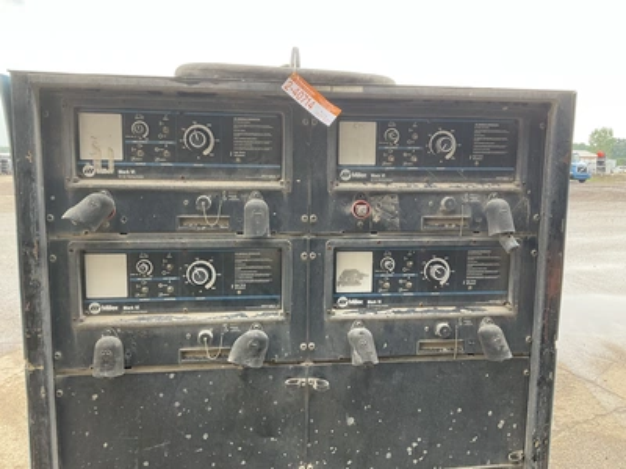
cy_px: 234
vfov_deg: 48.2
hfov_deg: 61.7
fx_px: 524
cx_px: 313
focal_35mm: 29
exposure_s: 1/122
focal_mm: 3
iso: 64
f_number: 1.8
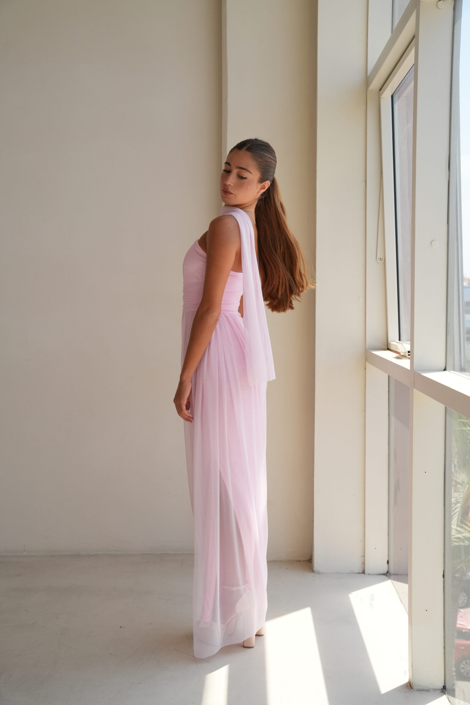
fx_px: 828
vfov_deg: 46.1
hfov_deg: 31.7
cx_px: 235
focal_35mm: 42
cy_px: 352
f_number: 6.3
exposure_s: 1/400
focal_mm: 42.3
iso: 800
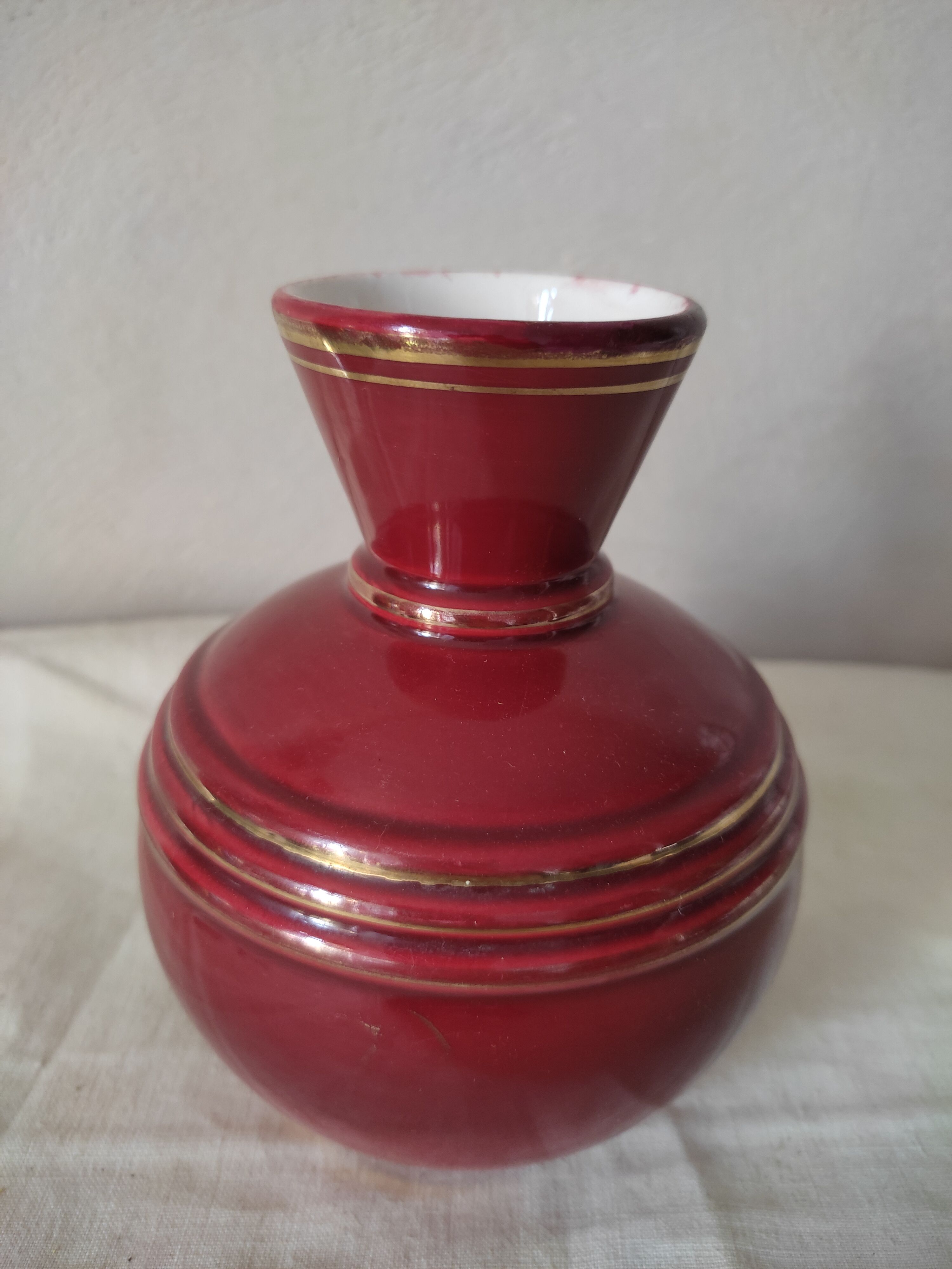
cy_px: 634
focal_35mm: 26
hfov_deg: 53.1
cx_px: 476
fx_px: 953
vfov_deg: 67.3
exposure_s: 1/33
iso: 872
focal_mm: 4.74
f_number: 1.79
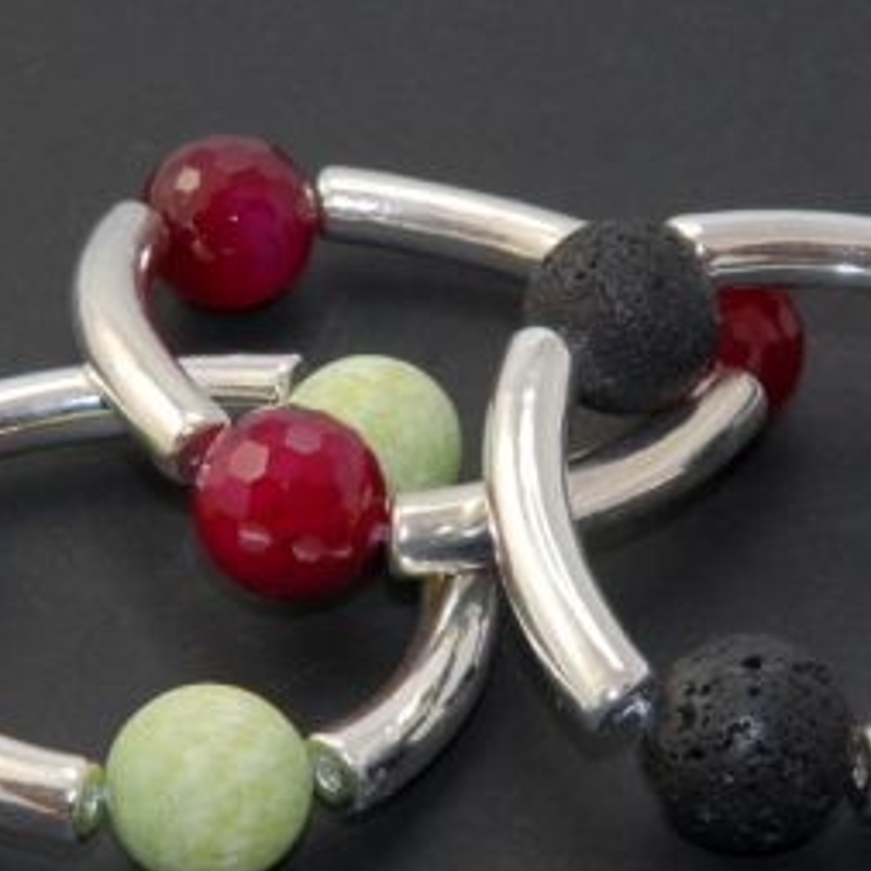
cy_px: 504
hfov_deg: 12.3
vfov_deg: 12.3
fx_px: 4038
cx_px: 458
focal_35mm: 142
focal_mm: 55
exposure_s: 1/5
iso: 250
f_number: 18
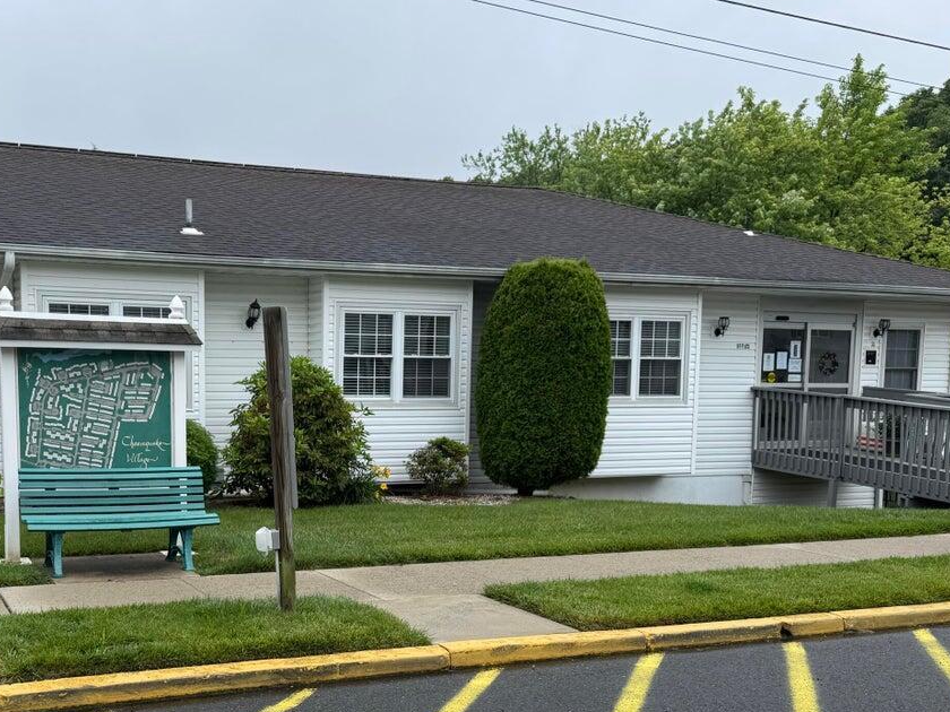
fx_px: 1070
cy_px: 488
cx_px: 287
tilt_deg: -6.7
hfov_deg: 46.8
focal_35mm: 39
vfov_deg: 36.4
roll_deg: -1.4
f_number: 1.78
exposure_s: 1/2415
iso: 80
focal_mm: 6.76
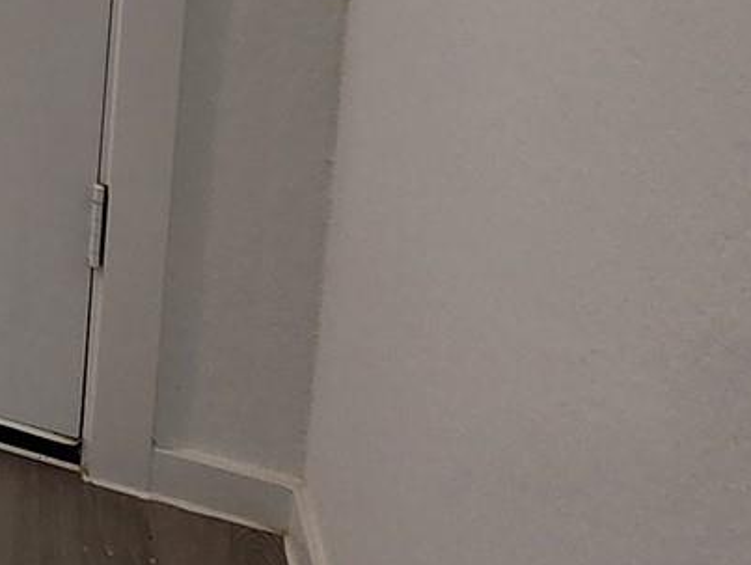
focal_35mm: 66
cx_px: -811
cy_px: -518
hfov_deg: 18.0
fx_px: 1433
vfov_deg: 17.2
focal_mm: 2.2
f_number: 2.2
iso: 80
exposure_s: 1/60
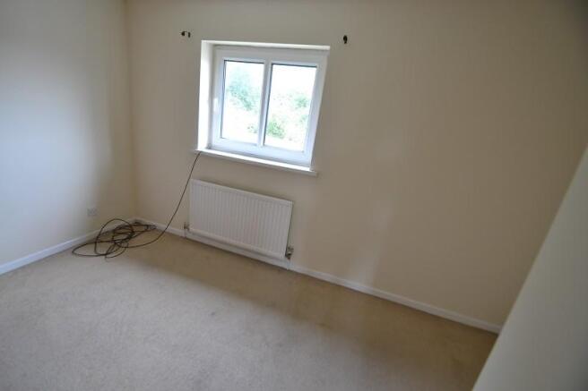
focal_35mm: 15
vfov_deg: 77.3
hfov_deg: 100.4
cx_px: 294
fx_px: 245
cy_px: 196
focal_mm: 10
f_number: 3.5
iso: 400
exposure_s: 1/60
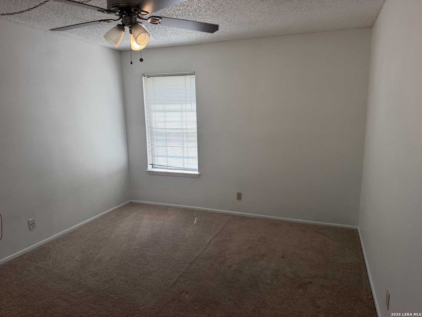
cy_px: 158
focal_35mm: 24
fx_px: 293
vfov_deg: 56.8
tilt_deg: -10.7
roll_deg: +2.0
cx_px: 211
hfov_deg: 71.6
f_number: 1.78
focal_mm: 6.76
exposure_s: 1/218
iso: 160
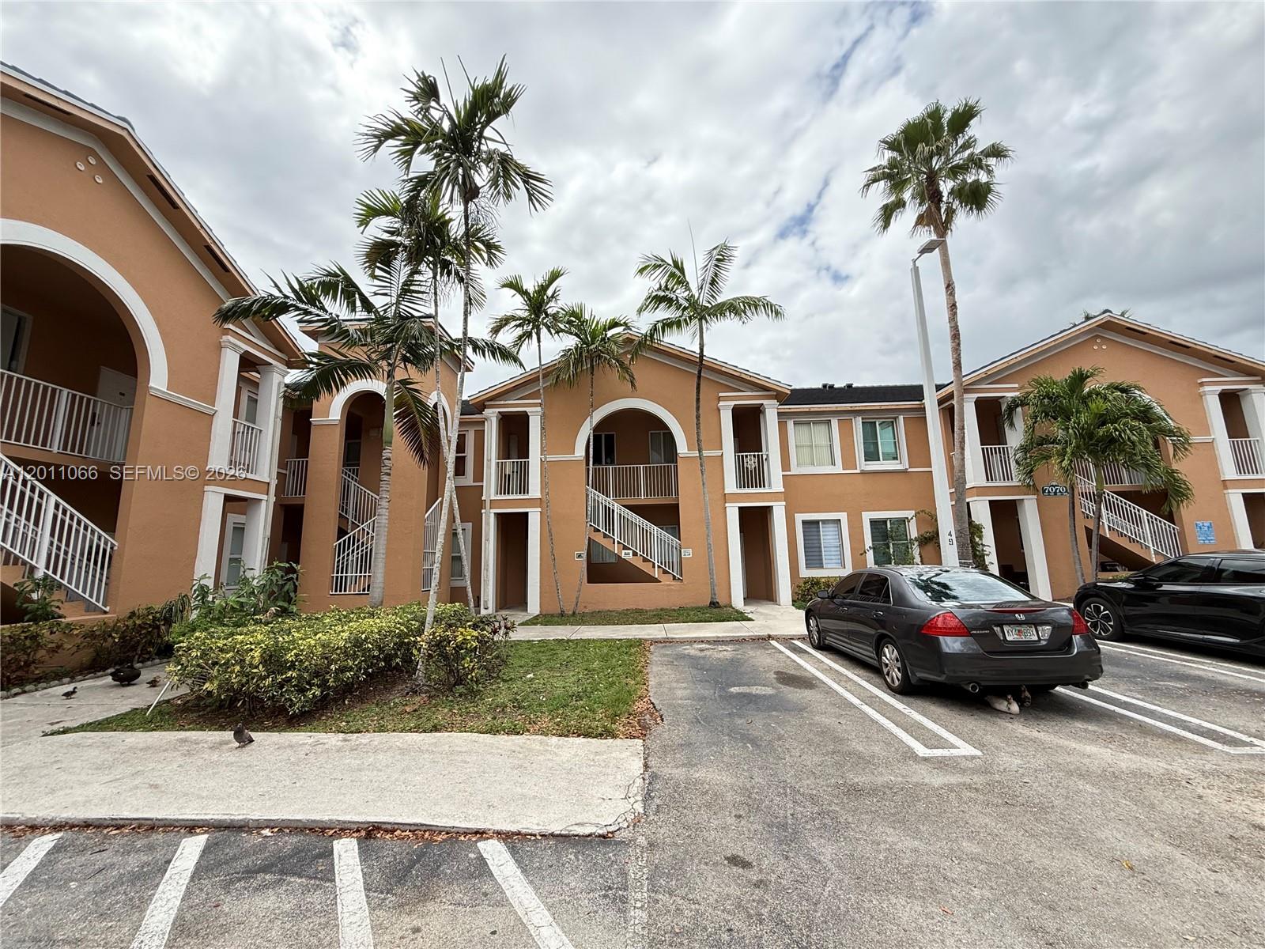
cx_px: 632
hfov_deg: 102.1
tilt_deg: +11.2
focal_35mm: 14
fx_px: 512
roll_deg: +1.6
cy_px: 474
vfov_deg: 85.7
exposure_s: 1/1017
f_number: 2.2
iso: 64
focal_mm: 2.22
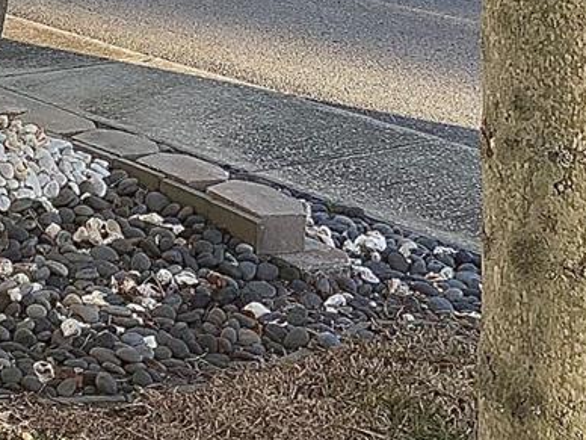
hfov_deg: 19.6
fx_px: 1625
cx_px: -42
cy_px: -144
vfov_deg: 14.7
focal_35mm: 96
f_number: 2.4
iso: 25
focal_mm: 3.3
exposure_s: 1/369
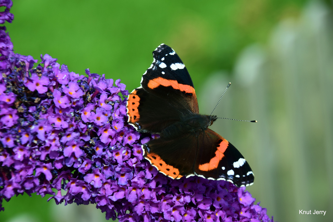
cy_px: 111
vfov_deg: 5.9
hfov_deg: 8.9
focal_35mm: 232
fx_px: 2150
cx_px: 166
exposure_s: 1/320
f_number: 10
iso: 400
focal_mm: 155
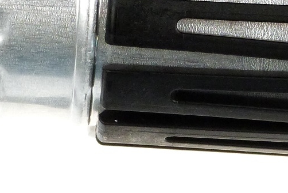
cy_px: 42
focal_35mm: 323
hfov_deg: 6.4
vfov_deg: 4.3
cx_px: 200
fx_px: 2585
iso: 320
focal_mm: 14.1
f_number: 3.3
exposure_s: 1/250
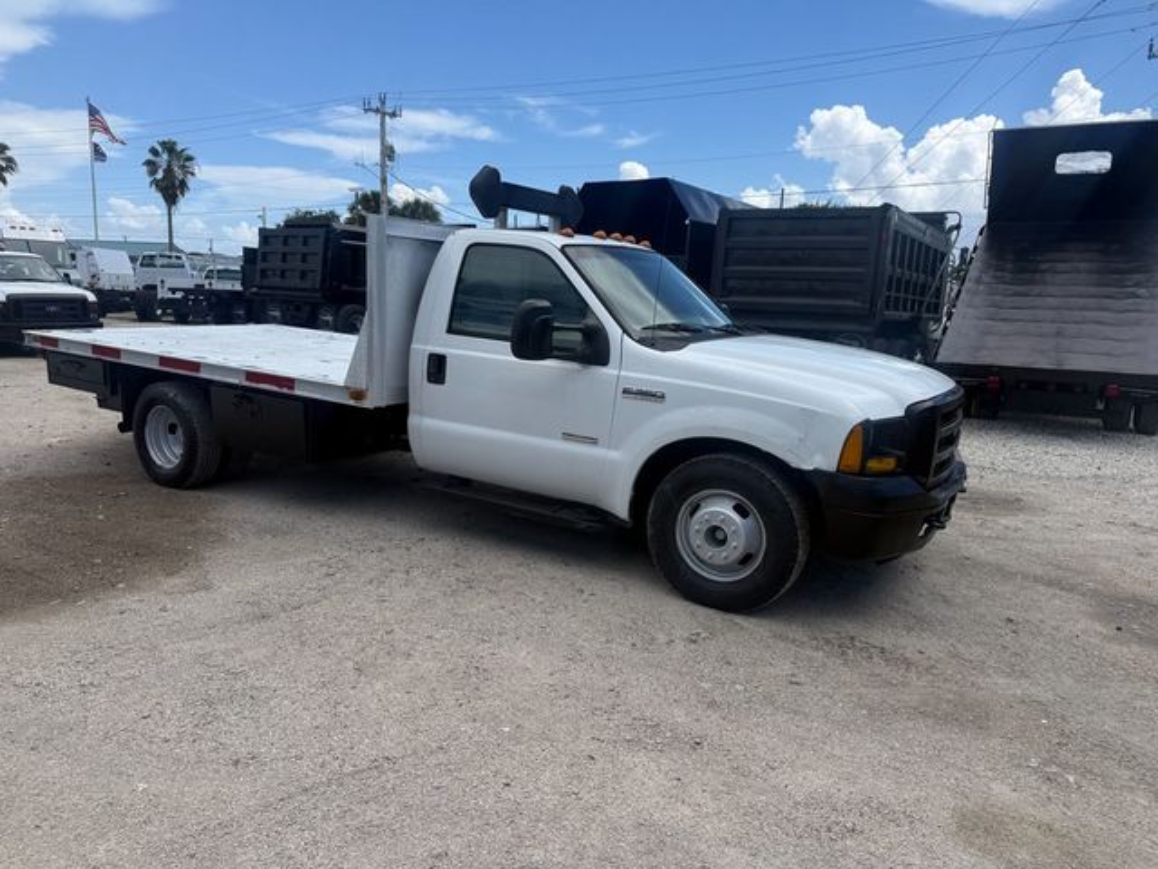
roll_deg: +1.4
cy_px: 434
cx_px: 579
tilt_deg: -5.6
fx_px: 803
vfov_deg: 56.8
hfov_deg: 71.6
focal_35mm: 24
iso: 80
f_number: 1.78
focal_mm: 6.76
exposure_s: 1/5319
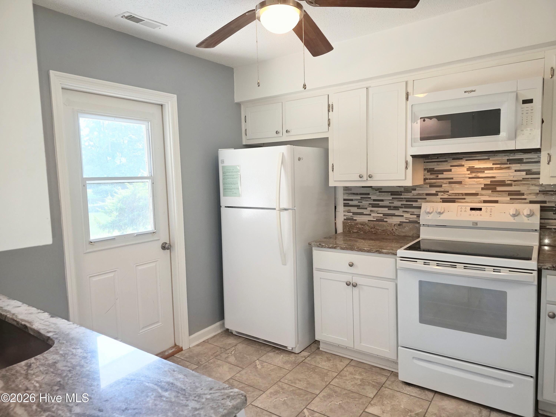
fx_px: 369
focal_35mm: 23
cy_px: 208
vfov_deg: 58.9
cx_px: 278
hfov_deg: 73.9
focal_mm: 6.3
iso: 40
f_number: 1.7
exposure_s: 1/60
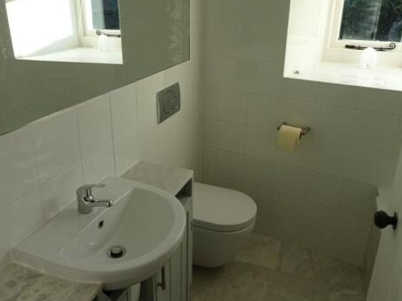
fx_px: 360
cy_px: 134
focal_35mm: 31
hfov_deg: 58.4
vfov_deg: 45.4
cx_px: 195
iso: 80
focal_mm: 4.1
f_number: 3.5
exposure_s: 1/100
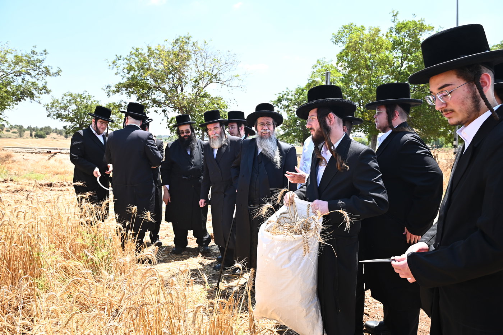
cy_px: 168
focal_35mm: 24
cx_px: 252
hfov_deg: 73.8
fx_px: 335
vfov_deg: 53.1
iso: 160
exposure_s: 1/200
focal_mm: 24
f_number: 6.3
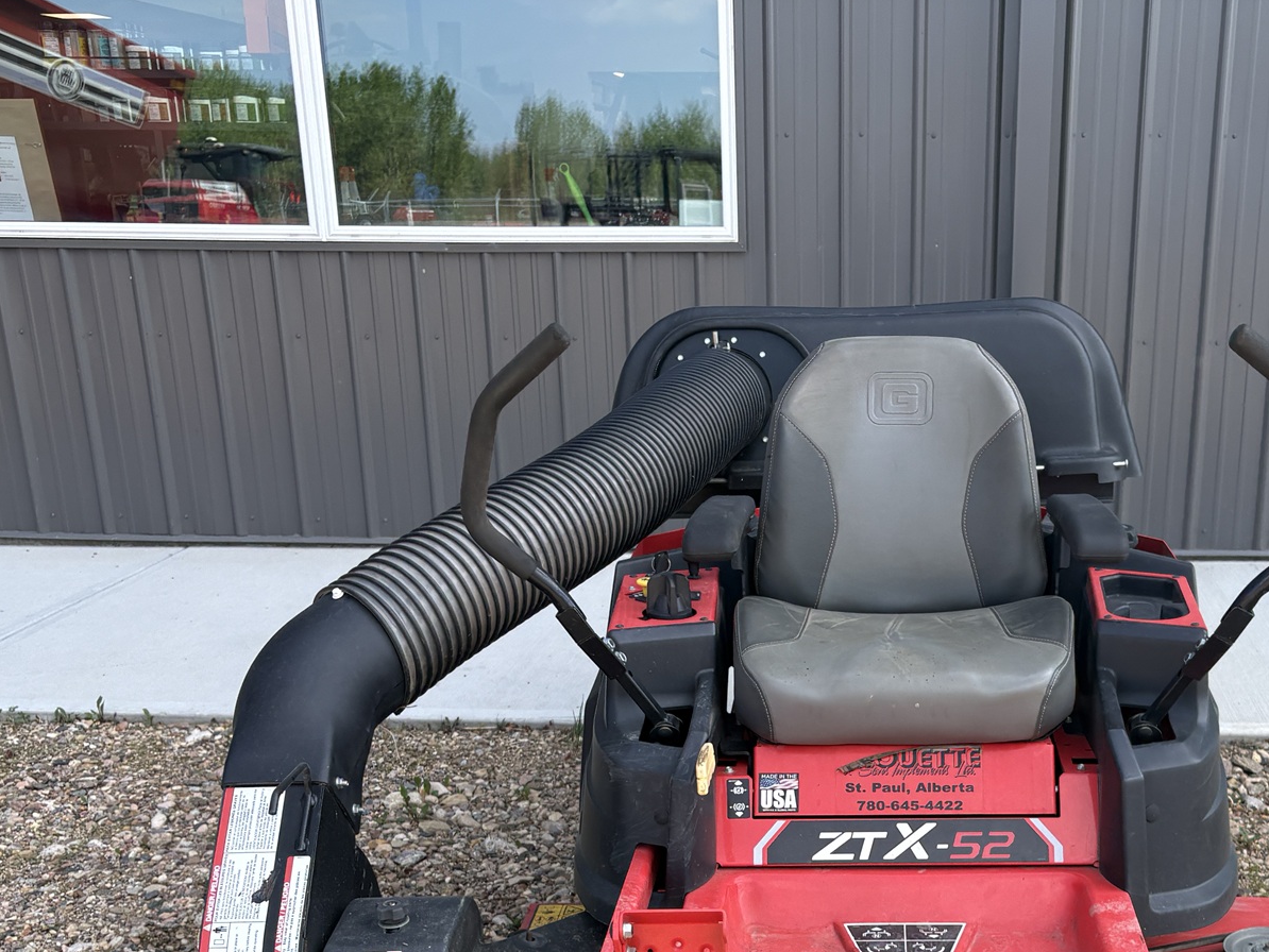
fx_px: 1687
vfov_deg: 30.3
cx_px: 866
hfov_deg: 40.6
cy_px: 834
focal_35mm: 46
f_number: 1.6
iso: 50
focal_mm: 5.96
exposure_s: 1/884
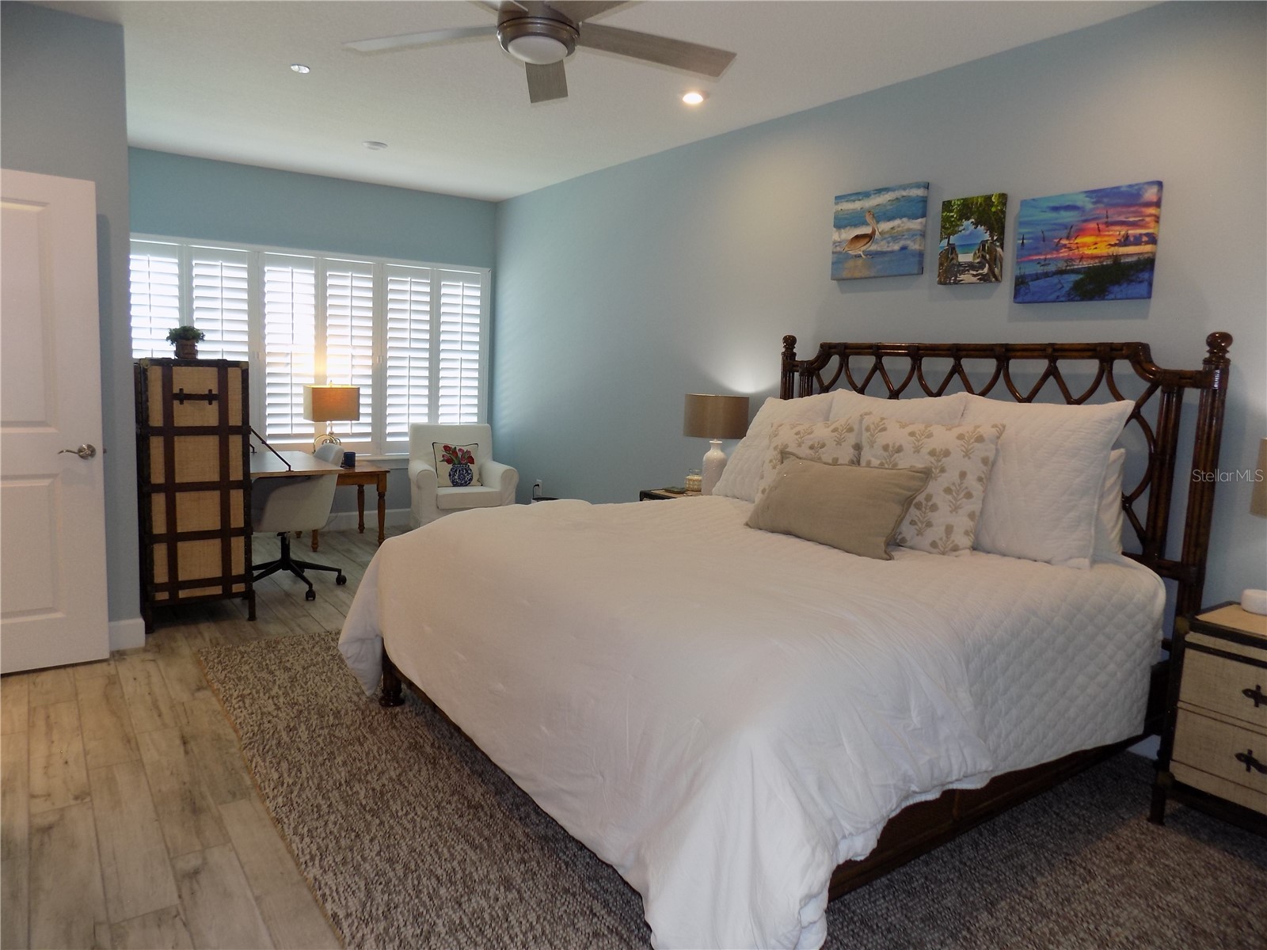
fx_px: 842
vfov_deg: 58.9
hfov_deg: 73.9
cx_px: 634
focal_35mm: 23
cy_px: 475
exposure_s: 1/30
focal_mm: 4
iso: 100
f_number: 3.1
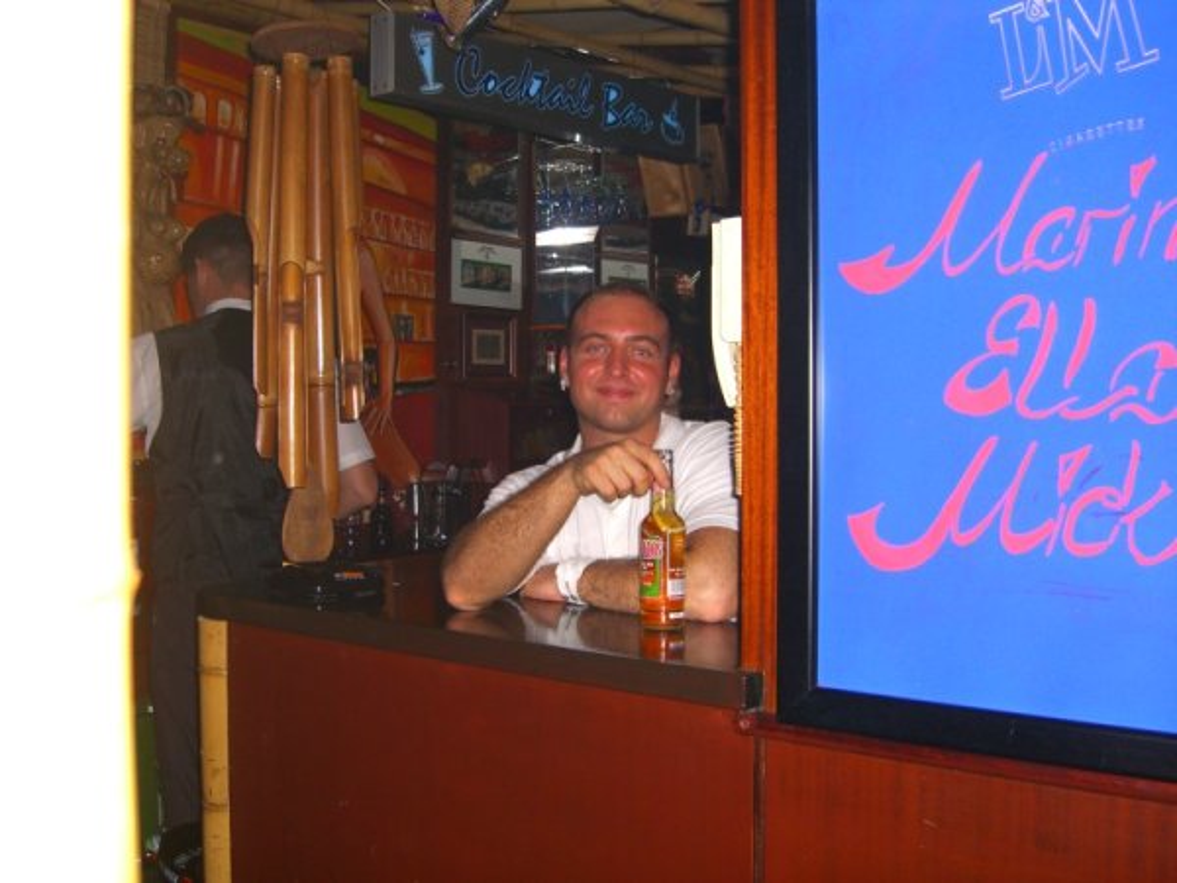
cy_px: 442
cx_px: 588
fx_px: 1292
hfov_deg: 49.0
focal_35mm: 38
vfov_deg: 37.7
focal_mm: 7.9
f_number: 2.8
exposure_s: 1/60
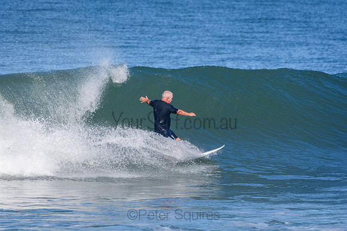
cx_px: 174
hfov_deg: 2.7
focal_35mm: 750
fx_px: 7231
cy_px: 116
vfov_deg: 1.8
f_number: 5.6
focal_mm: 500
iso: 360
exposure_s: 1/2000
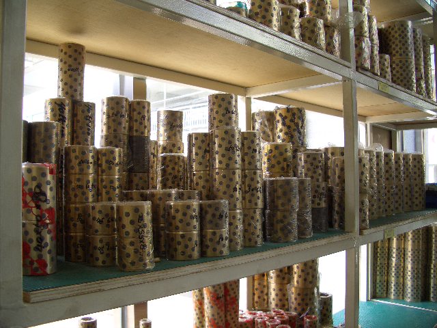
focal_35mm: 35
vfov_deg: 40.7
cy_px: 164
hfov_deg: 52.6
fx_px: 442
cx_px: 218
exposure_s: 1/60
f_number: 2.6
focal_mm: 5.8
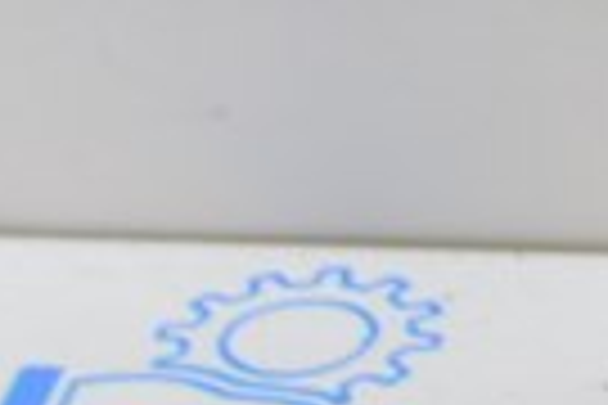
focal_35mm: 295
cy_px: -272
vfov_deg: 4.6
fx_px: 4982
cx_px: 1788
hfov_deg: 6.4
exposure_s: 1/20
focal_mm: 26
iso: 400
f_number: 5.6
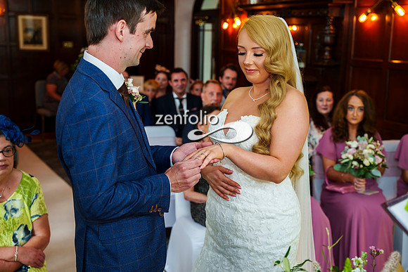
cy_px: 136
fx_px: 521
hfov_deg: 42.7
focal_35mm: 46
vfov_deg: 29.3
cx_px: 204
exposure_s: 1/125
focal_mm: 46
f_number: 3.5
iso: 800
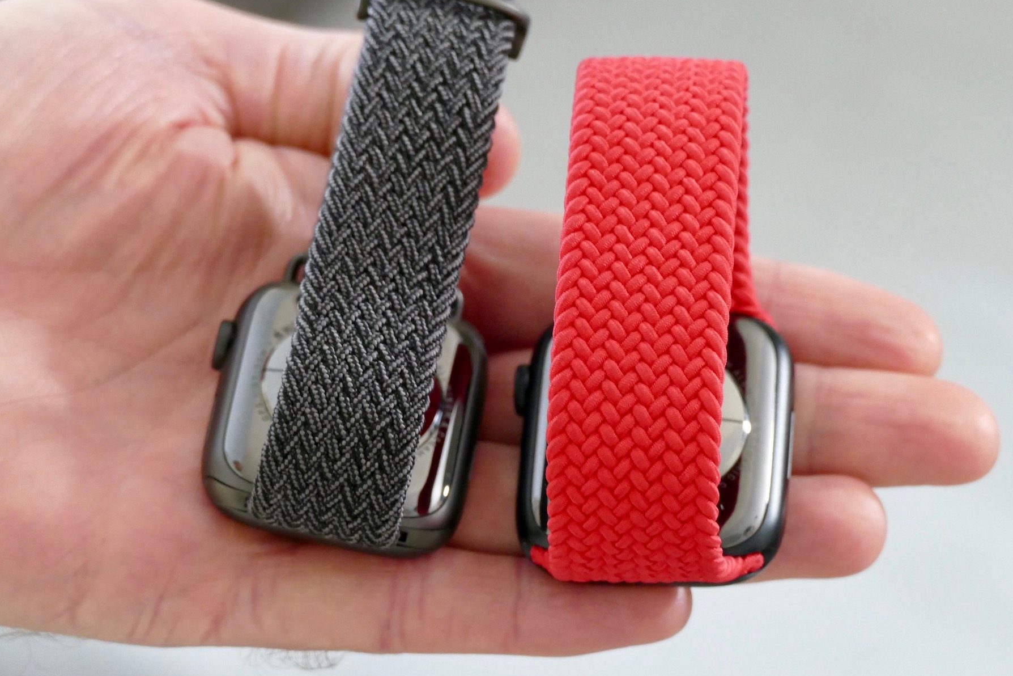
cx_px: 476
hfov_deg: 9.9
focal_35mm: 208
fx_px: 5852
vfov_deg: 6.6
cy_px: 308
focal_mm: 67.72
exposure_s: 1/25
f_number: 4.5
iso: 1600
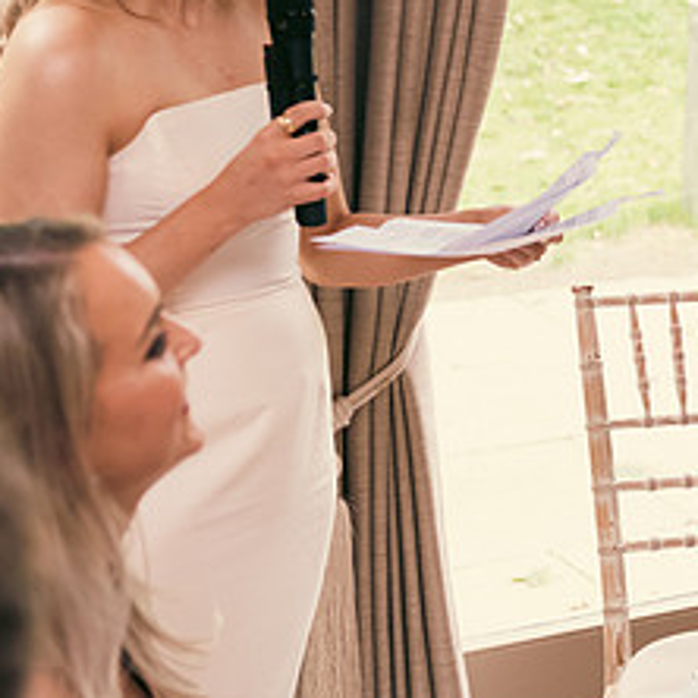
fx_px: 2281
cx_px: 645
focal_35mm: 100
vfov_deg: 17.2
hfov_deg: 17.1
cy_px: 118
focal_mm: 45
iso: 640
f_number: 3.5
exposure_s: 1/160
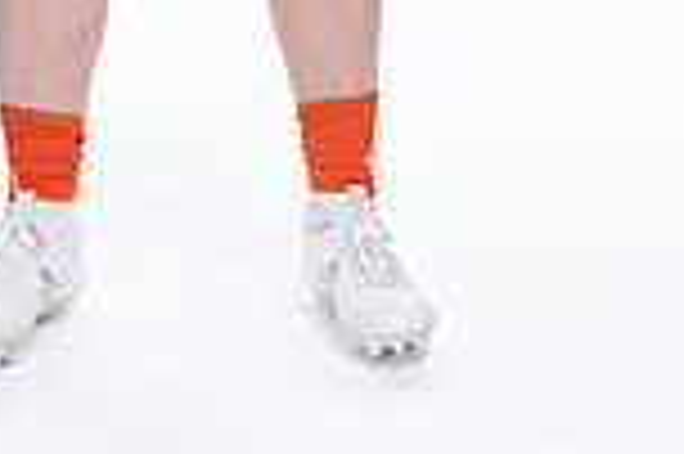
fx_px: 3435
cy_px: -539
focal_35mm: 181
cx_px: 135
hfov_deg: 11.3
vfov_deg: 7.2
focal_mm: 61
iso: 400
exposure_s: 1/250
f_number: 5.6
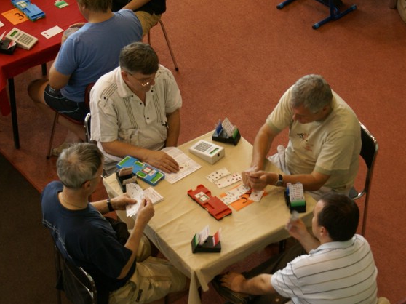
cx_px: 218
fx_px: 1168
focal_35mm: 100
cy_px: 168
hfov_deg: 19.7
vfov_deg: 14.8
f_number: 5.6
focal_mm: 55
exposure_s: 1/50
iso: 400
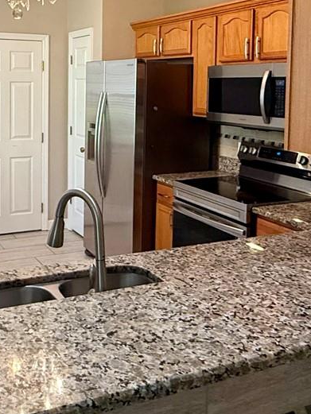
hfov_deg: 33.0
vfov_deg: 42.9
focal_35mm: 43
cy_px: 120
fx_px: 515
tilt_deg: -3.5
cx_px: 81
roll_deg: -0.9
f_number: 2.2
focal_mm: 2.22
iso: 400
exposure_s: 1/120
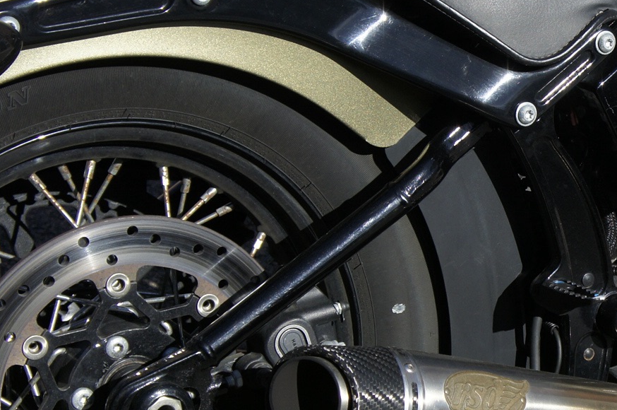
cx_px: 633
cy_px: 269
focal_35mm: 110
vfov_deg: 12.4
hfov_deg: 18.1
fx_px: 1882
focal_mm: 28
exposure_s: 1/1600
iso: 200
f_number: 4.5
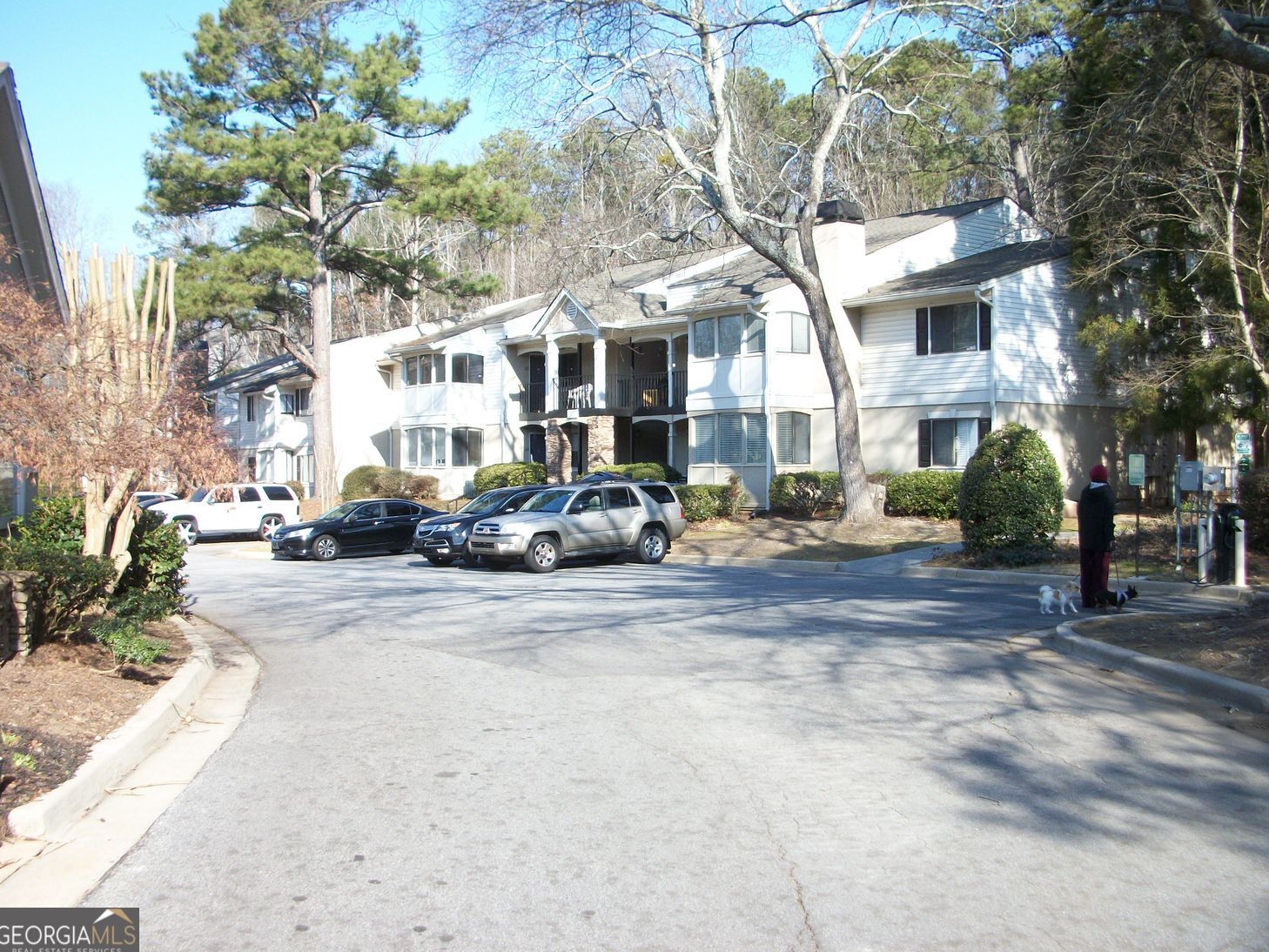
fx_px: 1320
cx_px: 646
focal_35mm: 36
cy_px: 467
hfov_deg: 51.3
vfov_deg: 39.7
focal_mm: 6.3
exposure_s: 1/400
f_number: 3.1
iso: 80
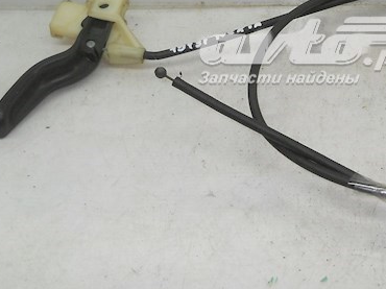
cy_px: 48
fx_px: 791
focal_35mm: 71
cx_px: 318
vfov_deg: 20.4
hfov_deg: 26.8
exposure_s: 1/50
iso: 80
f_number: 3.1
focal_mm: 6.72
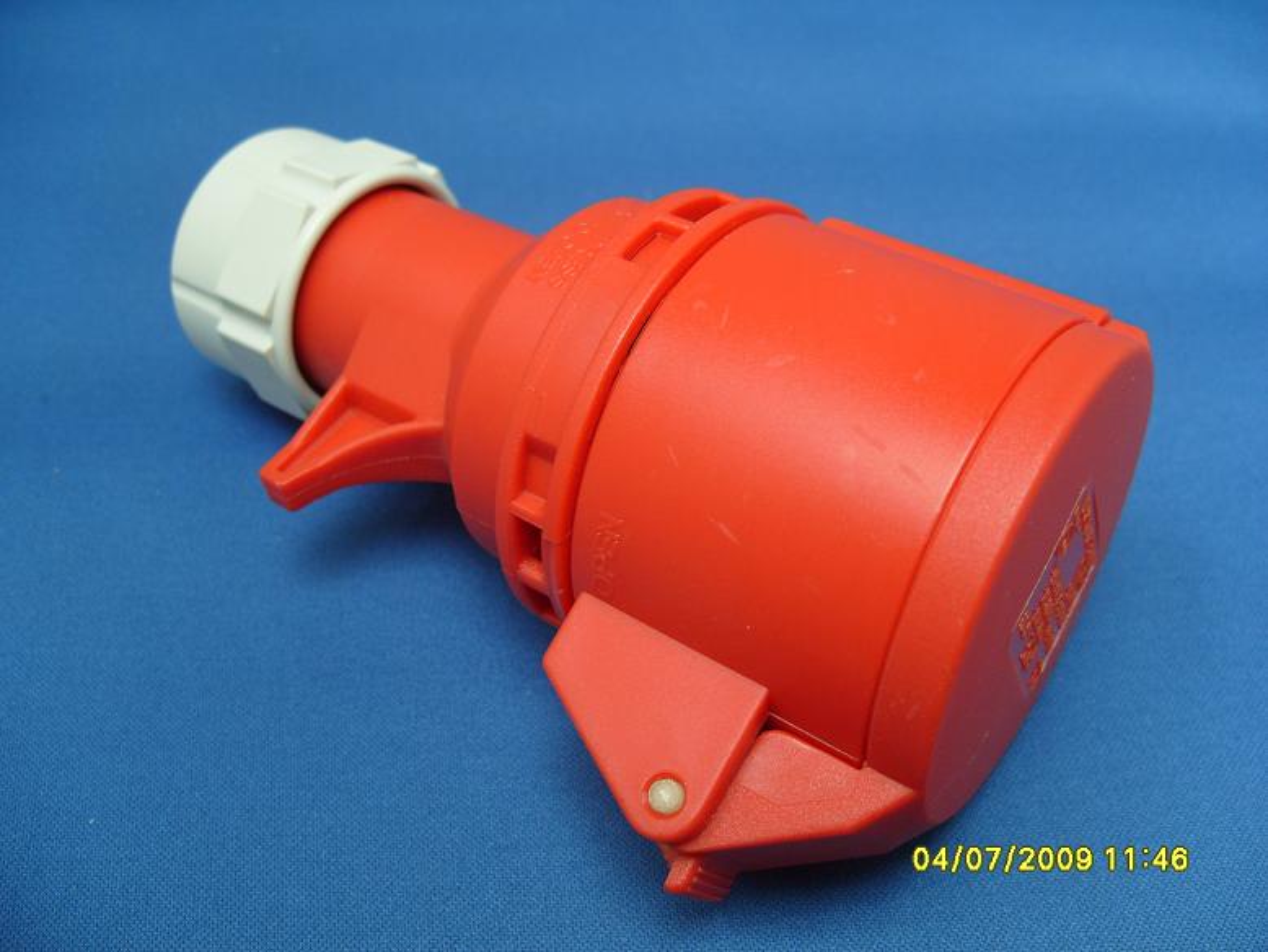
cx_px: 634
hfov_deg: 52.6
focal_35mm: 35
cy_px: 476
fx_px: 1282
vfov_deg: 40.7
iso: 100
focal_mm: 7.8
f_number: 2.8
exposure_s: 1/45
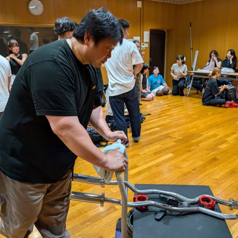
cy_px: 119
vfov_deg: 55.6
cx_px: 119
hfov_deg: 55.6
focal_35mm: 29
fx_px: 226
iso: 645
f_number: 1.7
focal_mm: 4.53
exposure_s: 1/120
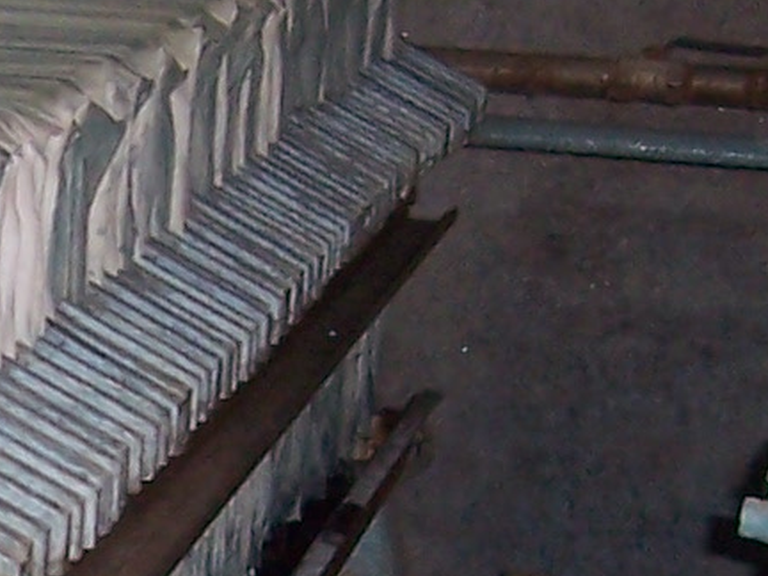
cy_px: 788
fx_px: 4260
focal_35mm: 192
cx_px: -308
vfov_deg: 7.6
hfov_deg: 10.0
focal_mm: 6
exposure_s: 1/60
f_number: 3
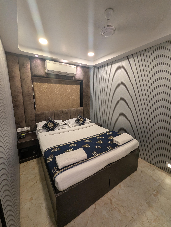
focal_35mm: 13
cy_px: 114
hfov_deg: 90.1
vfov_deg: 106.1
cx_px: 86
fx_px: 85
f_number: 2.2
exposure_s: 1/25
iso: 69
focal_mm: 1.95
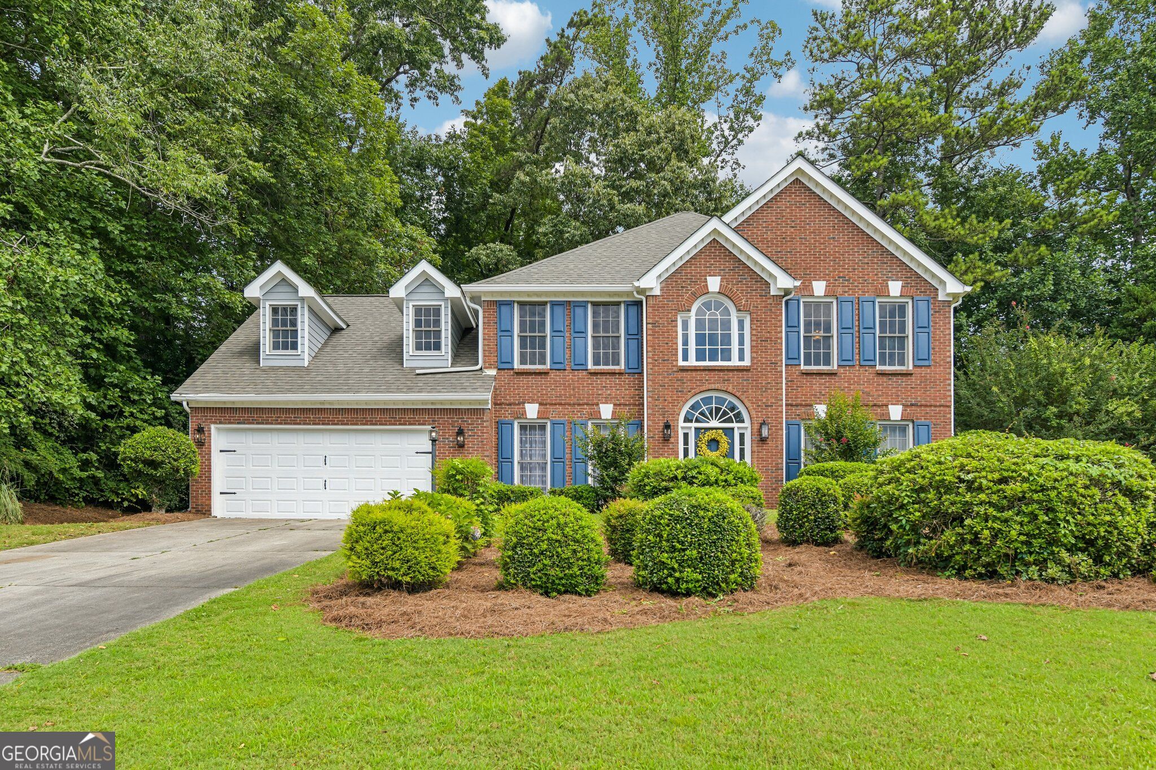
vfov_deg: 57.2
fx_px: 706
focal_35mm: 22
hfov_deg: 78.6
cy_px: 385
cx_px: 578
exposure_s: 1/800
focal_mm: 22
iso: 400
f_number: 8
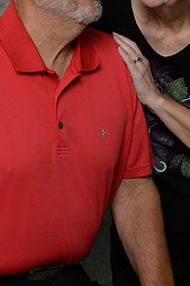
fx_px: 872
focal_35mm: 110
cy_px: 41
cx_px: 87
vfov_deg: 18.4
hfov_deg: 12.4
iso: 400
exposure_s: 1/125
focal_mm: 62
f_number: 10
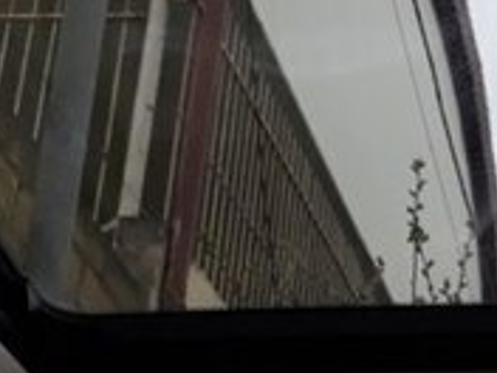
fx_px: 1450
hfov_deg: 16.6
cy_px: 422
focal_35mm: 101
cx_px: 864
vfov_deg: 14.3
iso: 40
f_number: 1.7
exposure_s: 1/151
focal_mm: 3.71
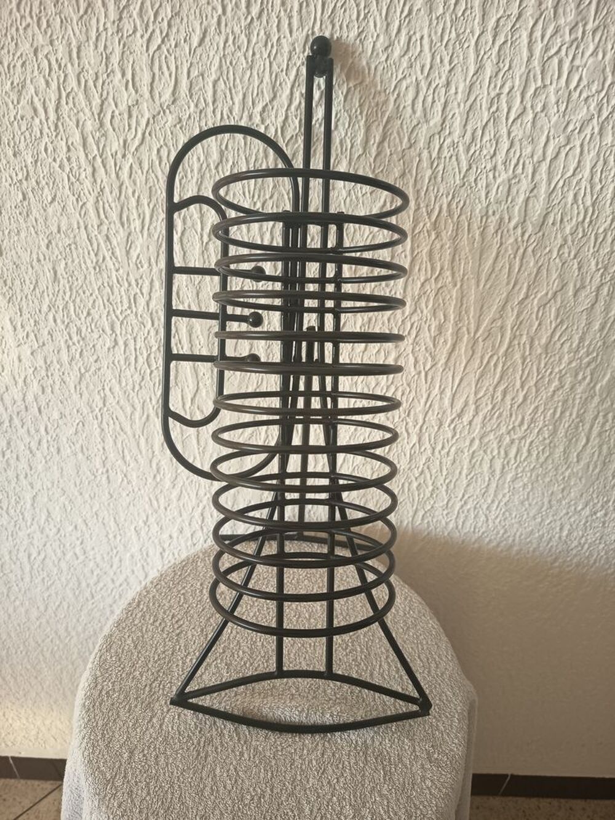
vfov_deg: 71.6
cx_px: 308
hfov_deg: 56.8
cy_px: 410
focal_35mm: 24
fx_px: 568
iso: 240
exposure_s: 1/50
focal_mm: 5.24
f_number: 1.7
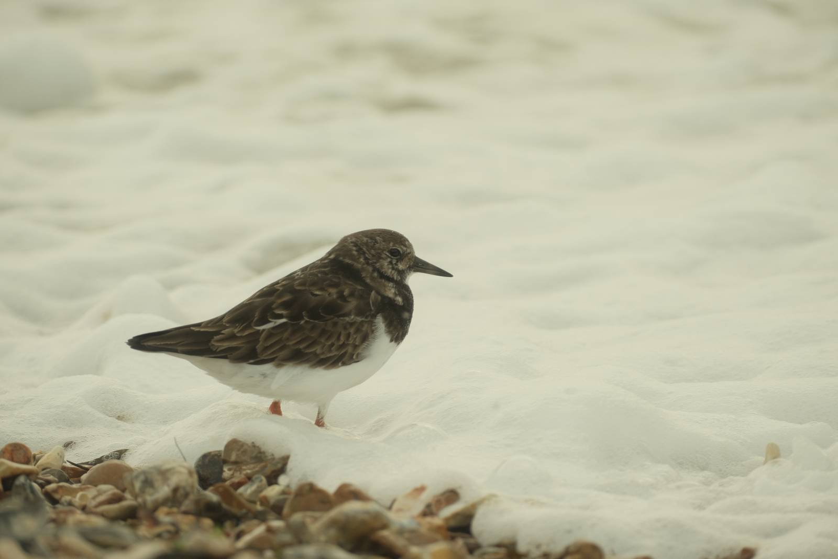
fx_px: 10475
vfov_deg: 3.1
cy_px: 280
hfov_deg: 4.6
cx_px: 419
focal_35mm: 450
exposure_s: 1/1300
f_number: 6.4
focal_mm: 300
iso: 640
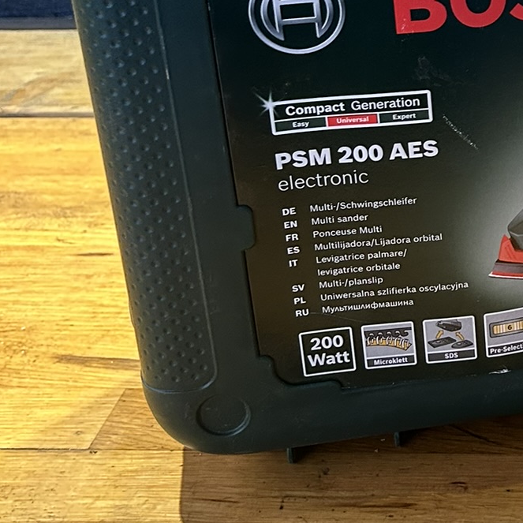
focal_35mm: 71
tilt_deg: -21.7
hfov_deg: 22.8
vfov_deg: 23.5
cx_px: 588
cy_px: 22
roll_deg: +3.2
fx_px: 1214
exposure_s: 1/60
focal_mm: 5.7
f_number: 1.5
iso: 250
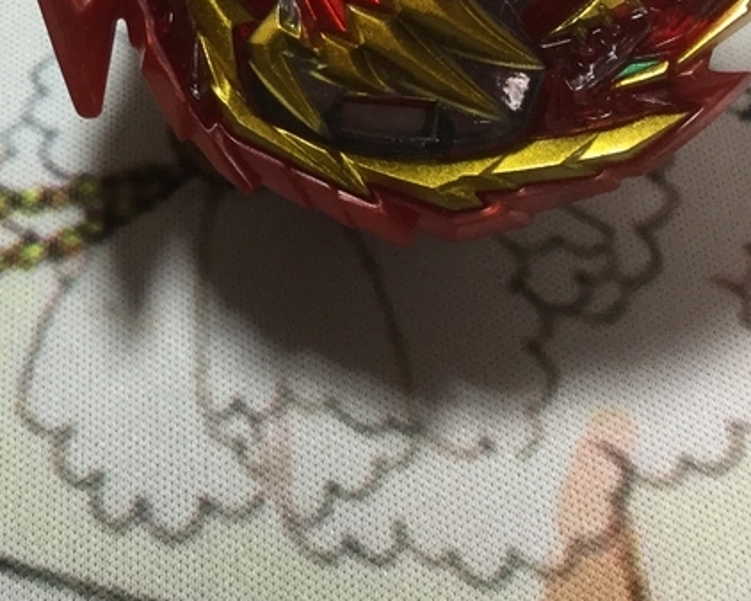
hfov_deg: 21.5
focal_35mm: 86
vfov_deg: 17.5
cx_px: 11
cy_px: 14
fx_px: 1912
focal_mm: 3.3
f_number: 2.4
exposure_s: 1/30
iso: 25
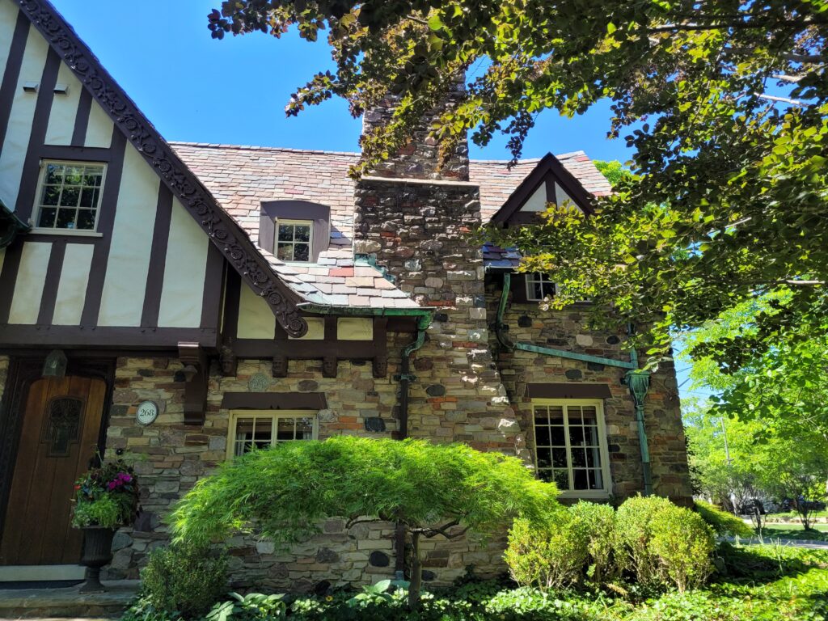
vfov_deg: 53.1
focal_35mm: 26
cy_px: 310
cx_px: 414
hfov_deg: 67.3
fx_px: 622
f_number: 1.8
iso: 40
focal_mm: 5.4
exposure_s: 1/489
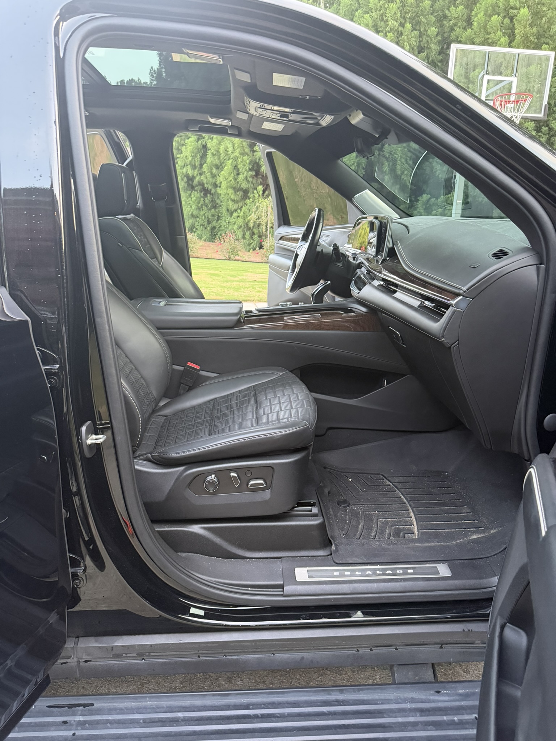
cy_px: 370
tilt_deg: -19.3
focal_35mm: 24
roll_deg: -2.1
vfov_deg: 71.6
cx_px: 278
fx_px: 514
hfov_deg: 56.8
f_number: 1.78
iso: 800
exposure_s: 1/60
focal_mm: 6.76
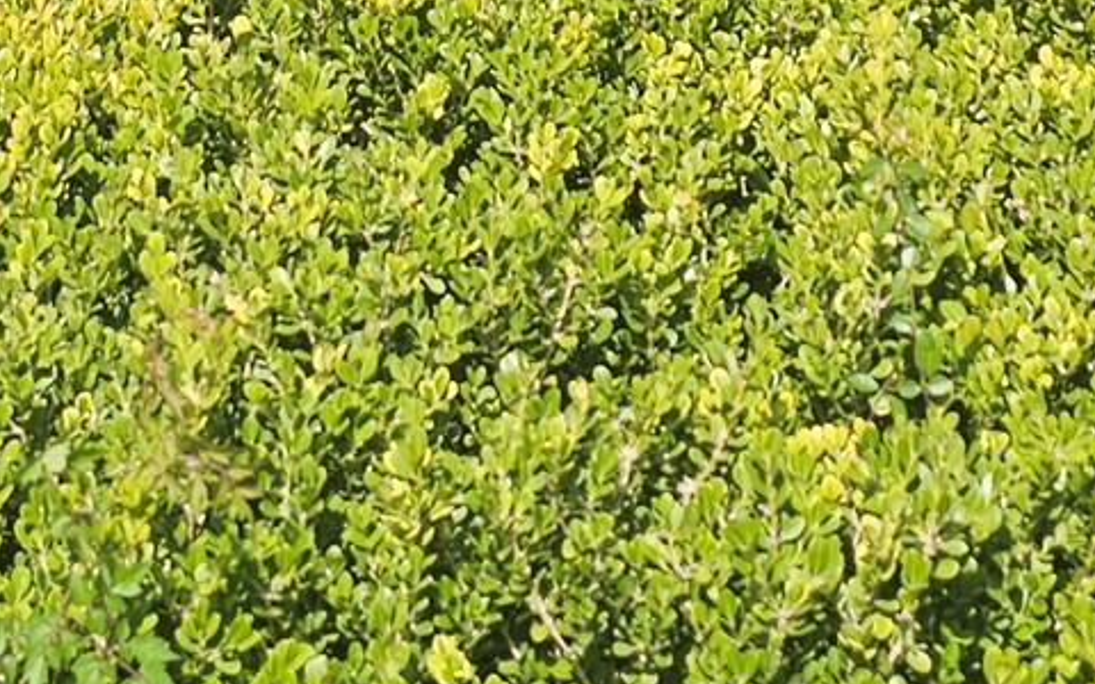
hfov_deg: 19.9
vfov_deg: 11.7
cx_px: 363
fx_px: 3104
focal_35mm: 104
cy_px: -531
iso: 10
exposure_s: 1/607
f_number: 1.7
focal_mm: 6.3
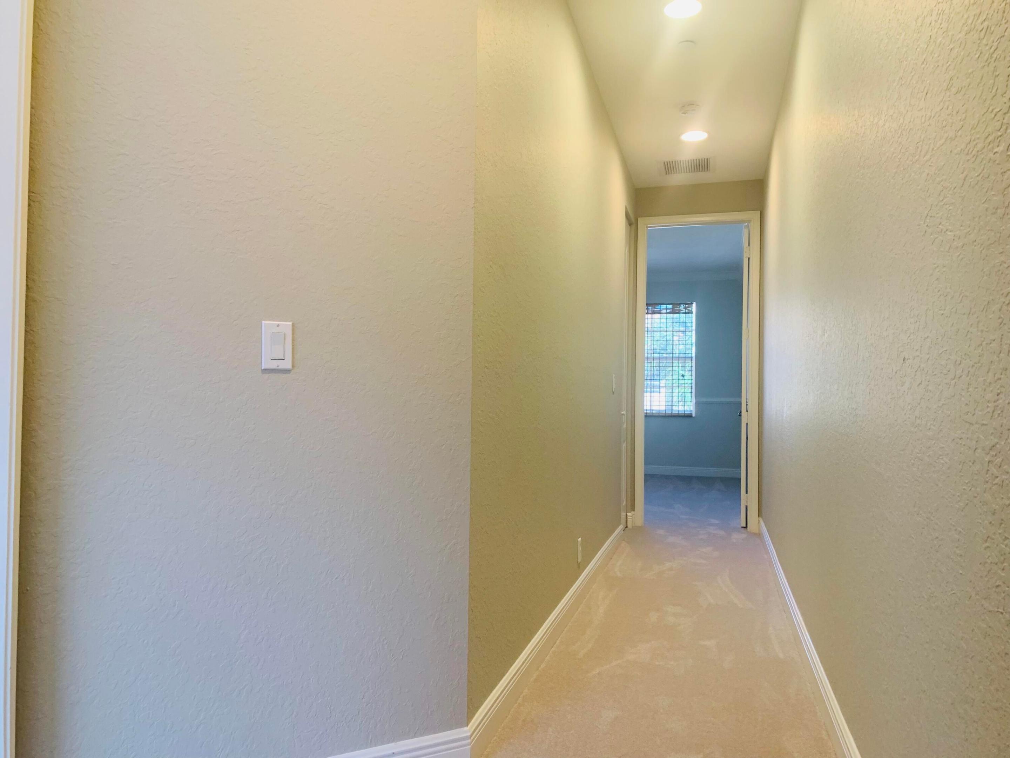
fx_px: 759
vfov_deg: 53.1
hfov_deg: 67.3
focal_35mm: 26
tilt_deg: +2.6
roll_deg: -1.7
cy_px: 379
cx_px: 505
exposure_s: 1/60
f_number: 1.8
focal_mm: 4.25
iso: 160
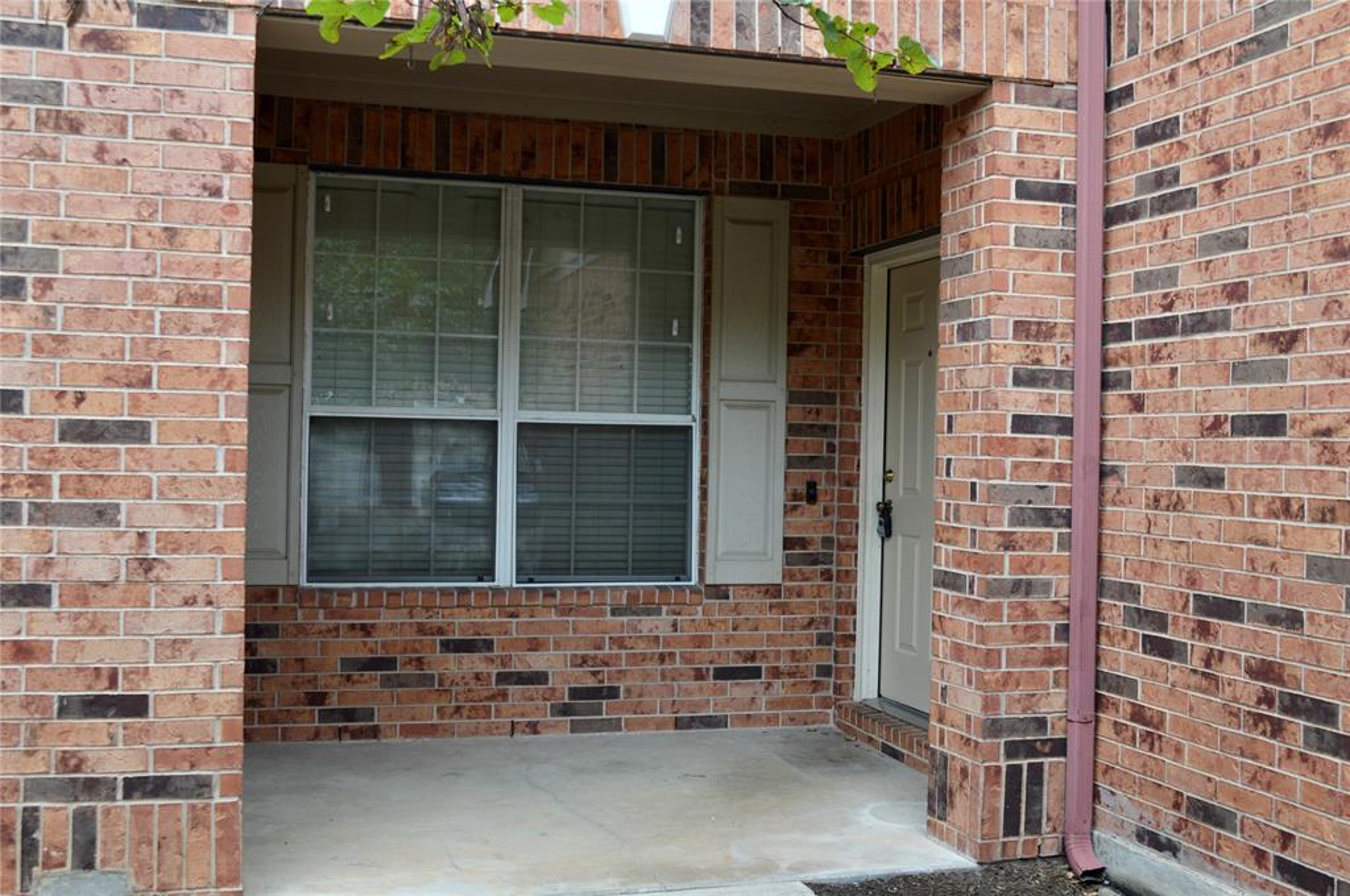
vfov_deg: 34.1
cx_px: 675
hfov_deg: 49.6
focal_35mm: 39
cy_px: 448
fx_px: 1461
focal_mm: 26
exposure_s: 1/125
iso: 250
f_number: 5.6
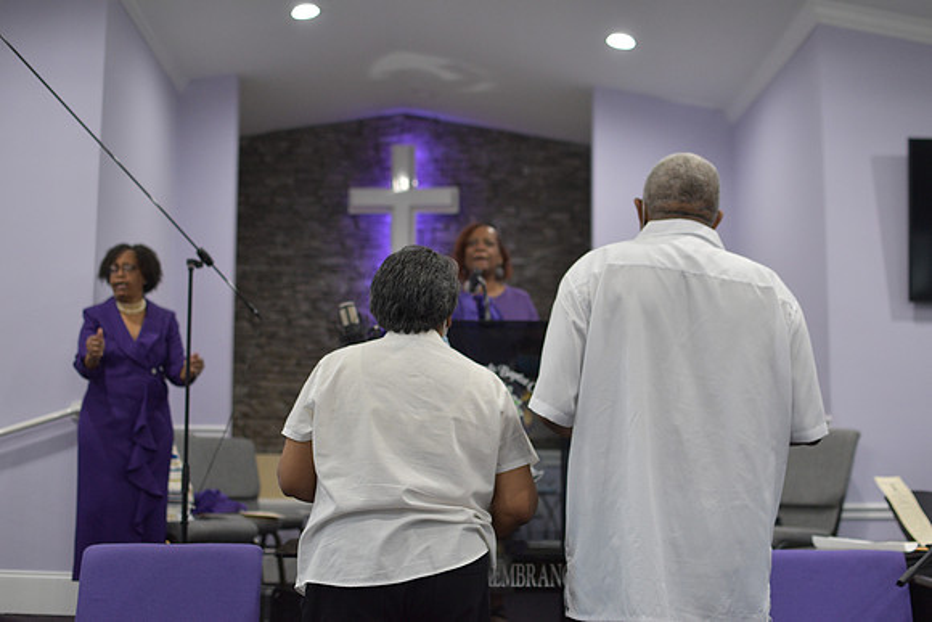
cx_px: 466
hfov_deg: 37.8
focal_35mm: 52
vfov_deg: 25.8
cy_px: 311
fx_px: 1359
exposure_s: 1/200
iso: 800
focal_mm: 35
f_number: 2.2
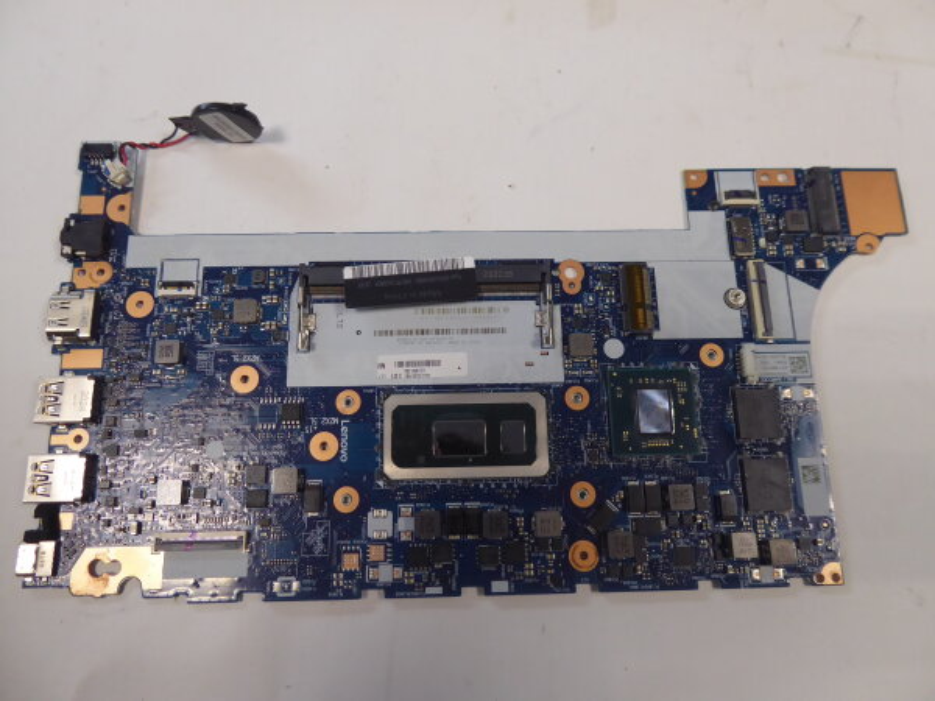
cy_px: 350
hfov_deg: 69.4
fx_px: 675
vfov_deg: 54.9
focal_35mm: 25
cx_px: 468
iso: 320
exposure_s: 1/60
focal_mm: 4.3
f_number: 3.3
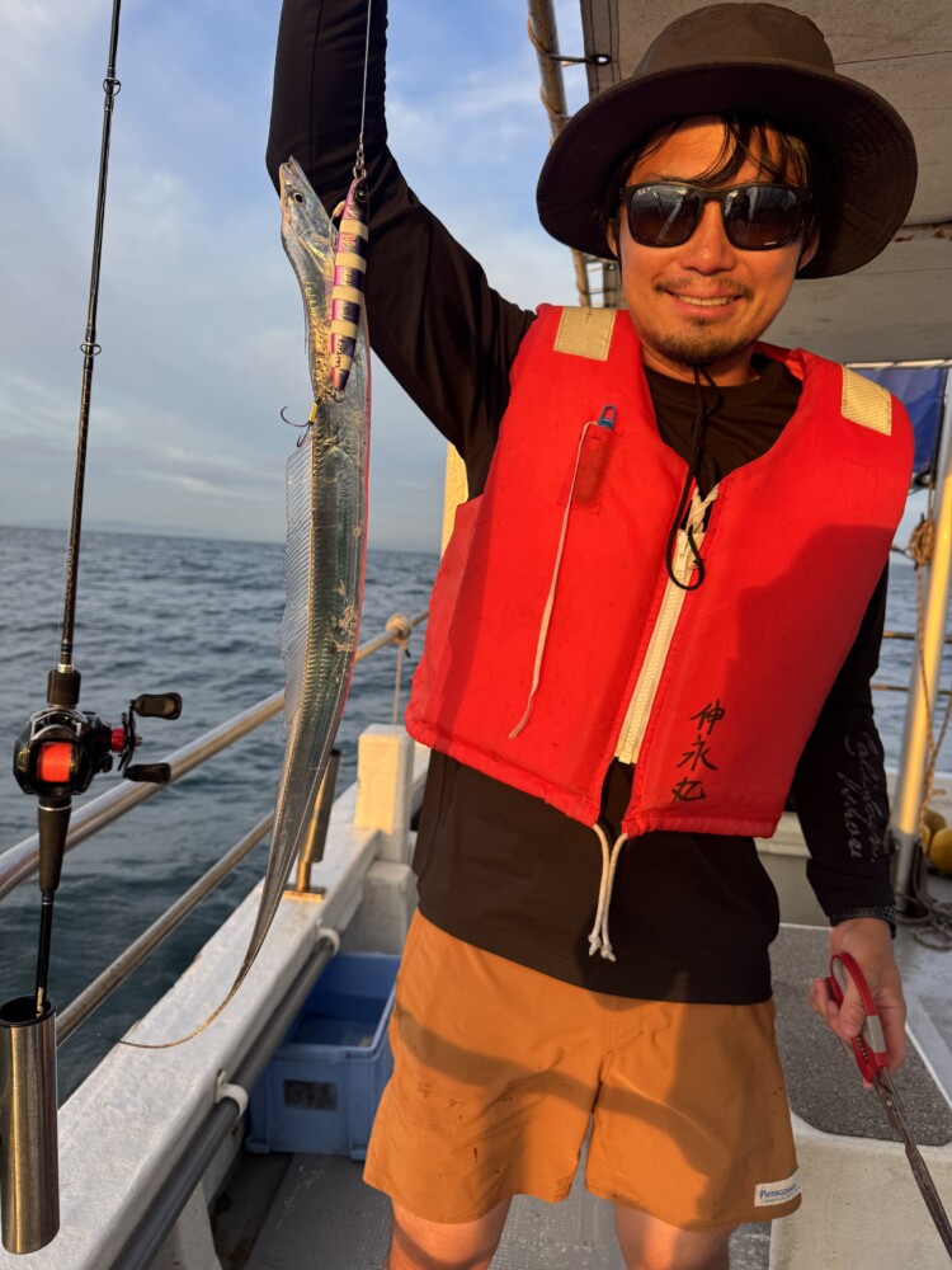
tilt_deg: -5.3
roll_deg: -2.9
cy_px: 635
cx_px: 476
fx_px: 880
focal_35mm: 24
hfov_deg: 56.8
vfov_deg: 71.6
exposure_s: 1/280
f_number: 1.78
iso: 80
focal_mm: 6.76
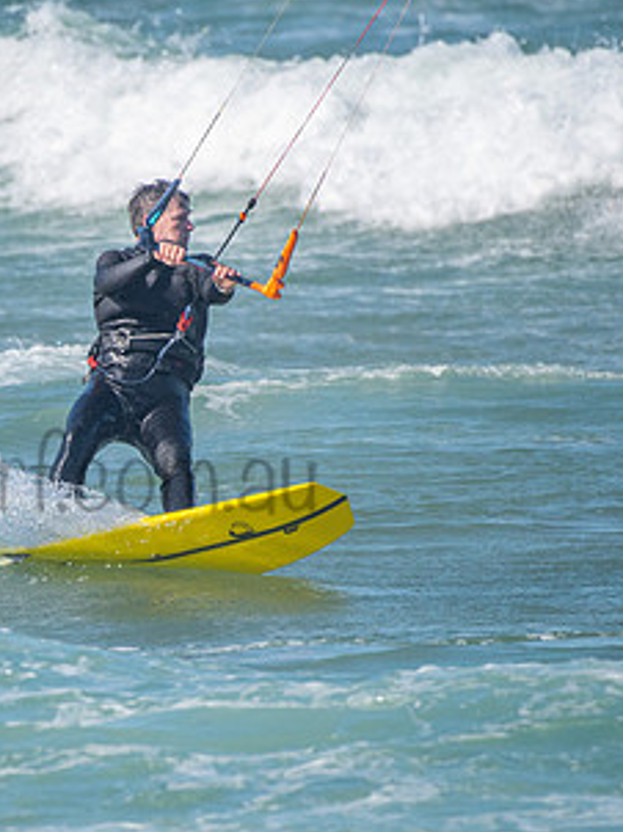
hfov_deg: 1.6
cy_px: 448
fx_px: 22228
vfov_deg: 2.1
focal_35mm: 925
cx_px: 25
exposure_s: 1/4000
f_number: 5.6
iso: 500
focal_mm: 500
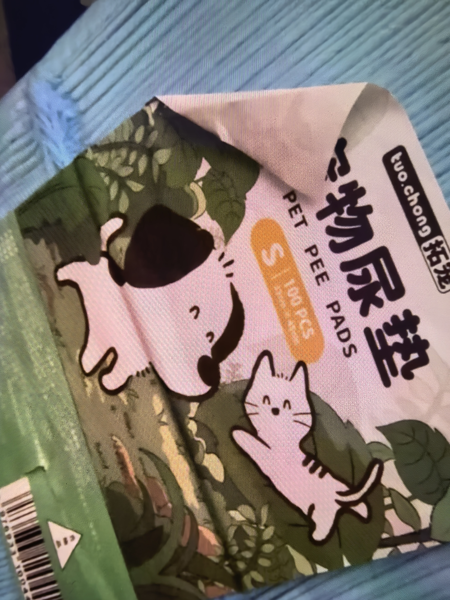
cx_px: 225
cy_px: 300
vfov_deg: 71.6
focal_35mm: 24
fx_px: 416
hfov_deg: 56.8
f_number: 2.2
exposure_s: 1/120
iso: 1000
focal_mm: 1.95
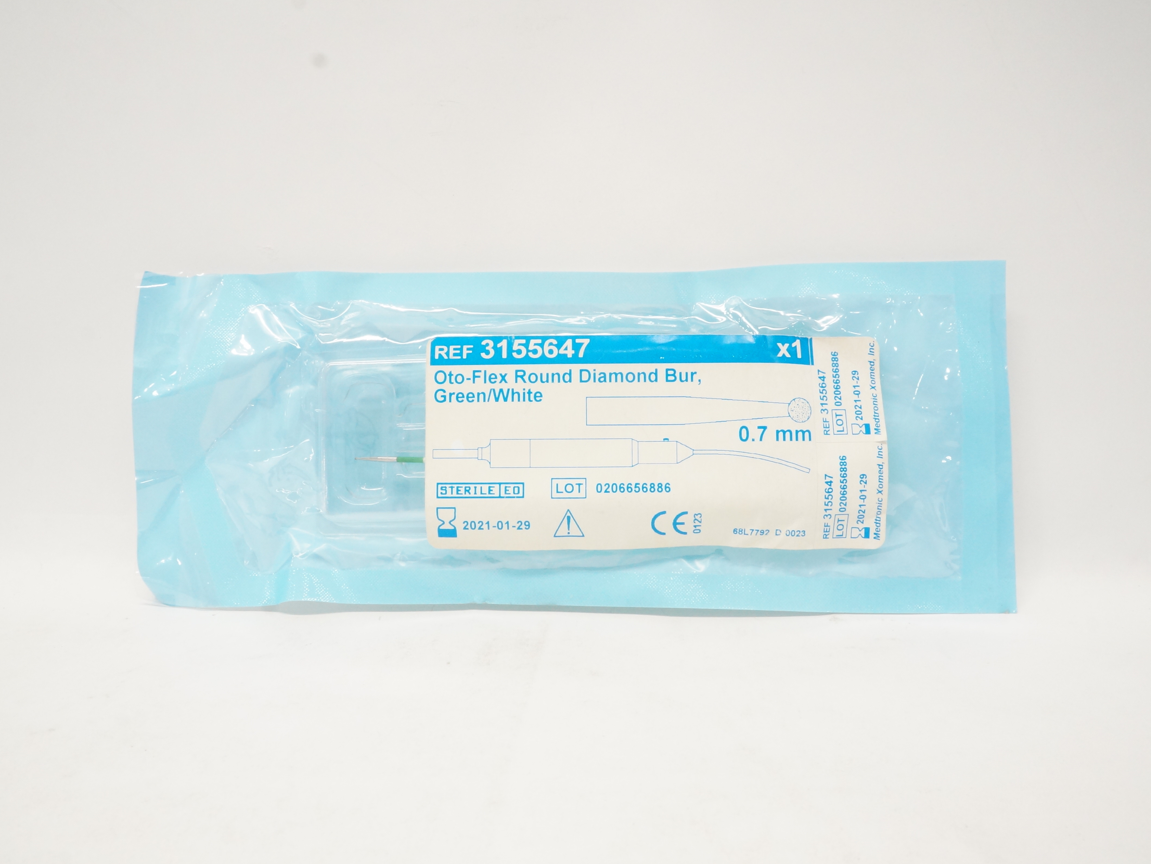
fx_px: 998
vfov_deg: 46.8
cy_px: 438
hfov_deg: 60.0
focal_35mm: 30
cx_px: 564
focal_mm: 18
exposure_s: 1/30
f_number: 13
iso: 1600
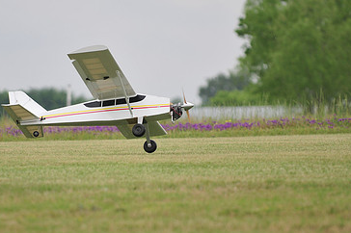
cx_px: 126
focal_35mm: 478
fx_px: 4656
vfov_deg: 2.9
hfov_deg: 4.3
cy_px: 131
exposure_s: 1/2500
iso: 200
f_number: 2.8
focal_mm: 200
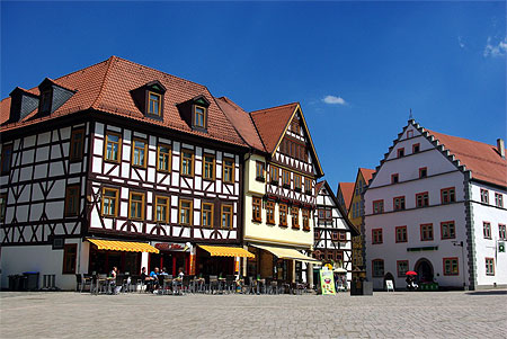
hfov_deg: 53.1
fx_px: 507
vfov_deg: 37.0
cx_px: 254
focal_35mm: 36
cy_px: 170
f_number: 9.5
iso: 200
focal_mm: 24
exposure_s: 1/750
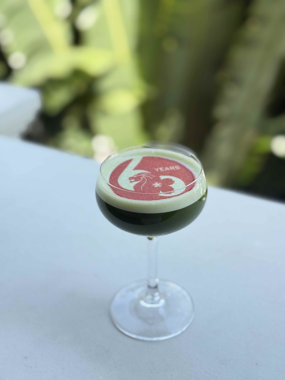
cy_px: 190
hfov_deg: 30.3
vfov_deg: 39.7
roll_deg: +1.1
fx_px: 527
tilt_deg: -30.0
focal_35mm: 48
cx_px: 142
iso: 64
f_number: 1.78
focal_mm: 6.76
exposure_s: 1/566
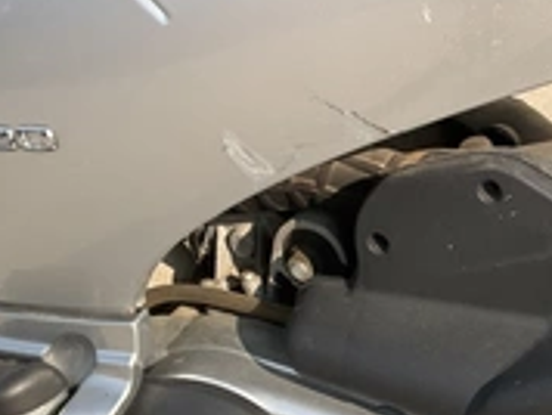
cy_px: 443
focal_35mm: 65
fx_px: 1038
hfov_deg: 28.7
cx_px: 490
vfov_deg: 21.6
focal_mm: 3
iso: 25
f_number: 1.8
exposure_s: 1/842
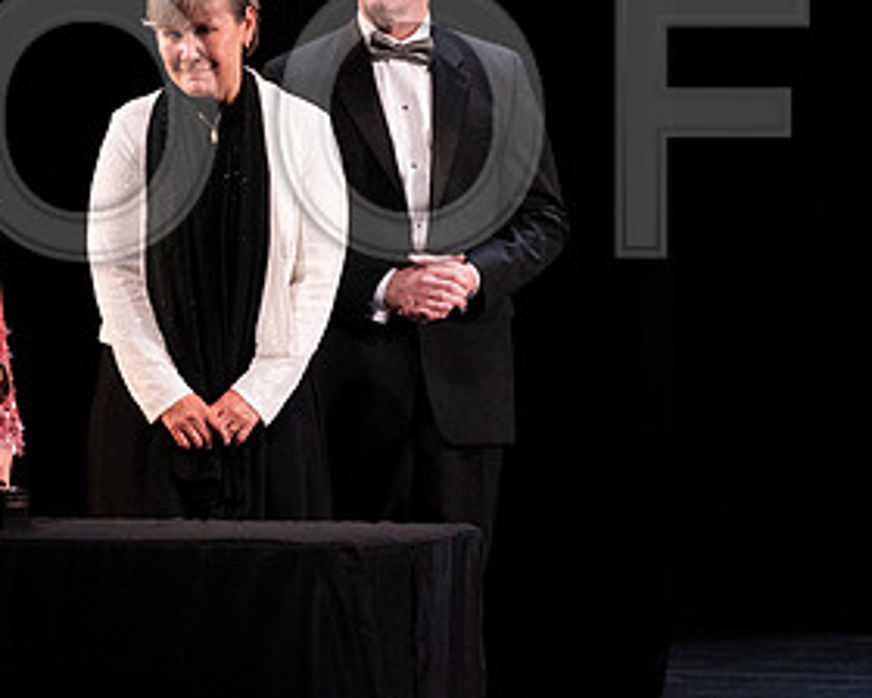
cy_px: 126
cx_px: 62
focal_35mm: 779
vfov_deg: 2.0
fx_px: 20104
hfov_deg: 2.5
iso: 12800
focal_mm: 400
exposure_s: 1/320
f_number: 8
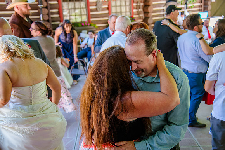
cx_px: 112
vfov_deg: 28.0
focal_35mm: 48
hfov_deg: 41.1
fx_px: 300
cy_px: 75
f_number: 4
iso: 1250
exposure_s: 1/250
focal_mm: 48
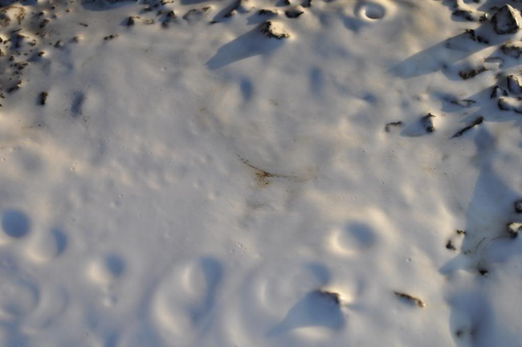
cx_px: 261
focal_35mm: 82
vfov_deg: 16.5
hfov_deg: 24.6
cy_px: 174
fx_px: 1195
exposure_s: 1/200
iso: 200
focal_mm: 55
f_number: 6.3
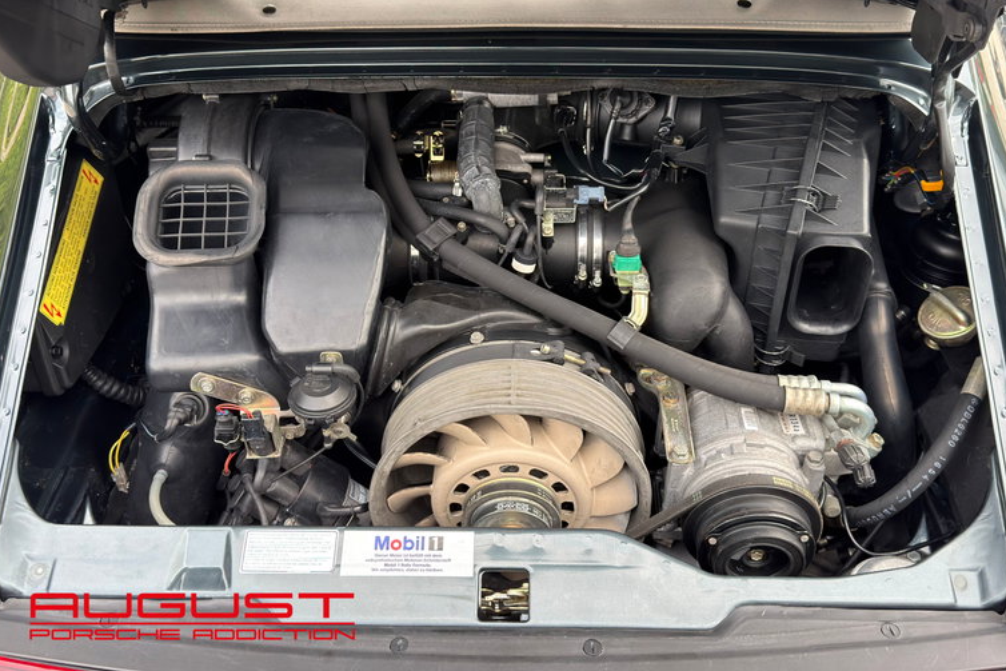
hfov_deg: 53.1
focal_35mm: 36
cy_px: 297
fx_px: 1006
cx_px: 500
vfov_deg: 36.8
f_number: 1.78
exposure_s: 1/332
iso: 80
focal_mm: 6.76
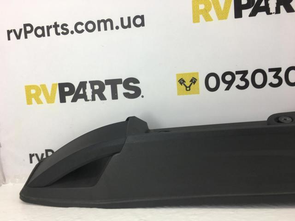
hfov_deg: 61.7
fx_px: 247
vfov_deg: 48.2
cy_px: 110
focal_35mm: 29
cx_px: 148
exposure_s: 1/50
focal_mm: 4.15
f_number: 2.2
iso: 25
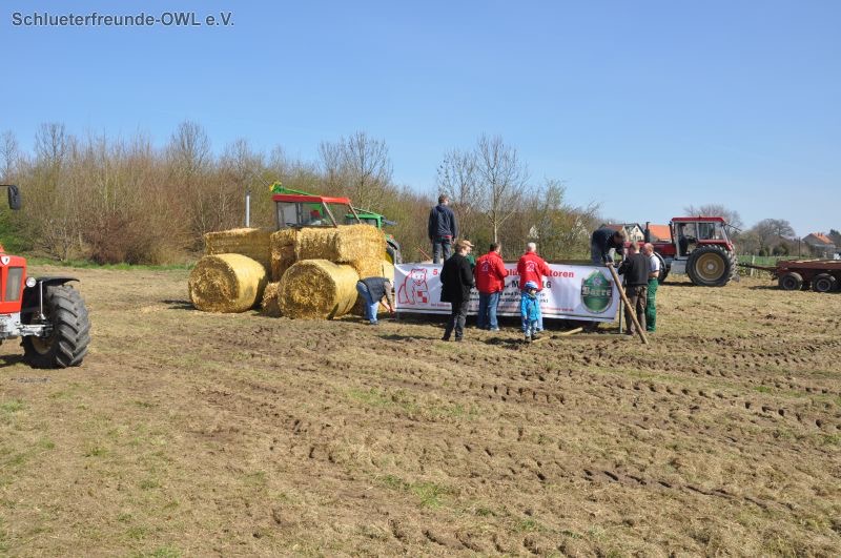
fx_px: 735
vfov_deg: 41.6
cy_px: 279
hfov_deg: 59.6
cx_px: 420
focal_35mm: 32
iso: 200
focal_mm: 21
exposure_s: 1/320
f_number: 9
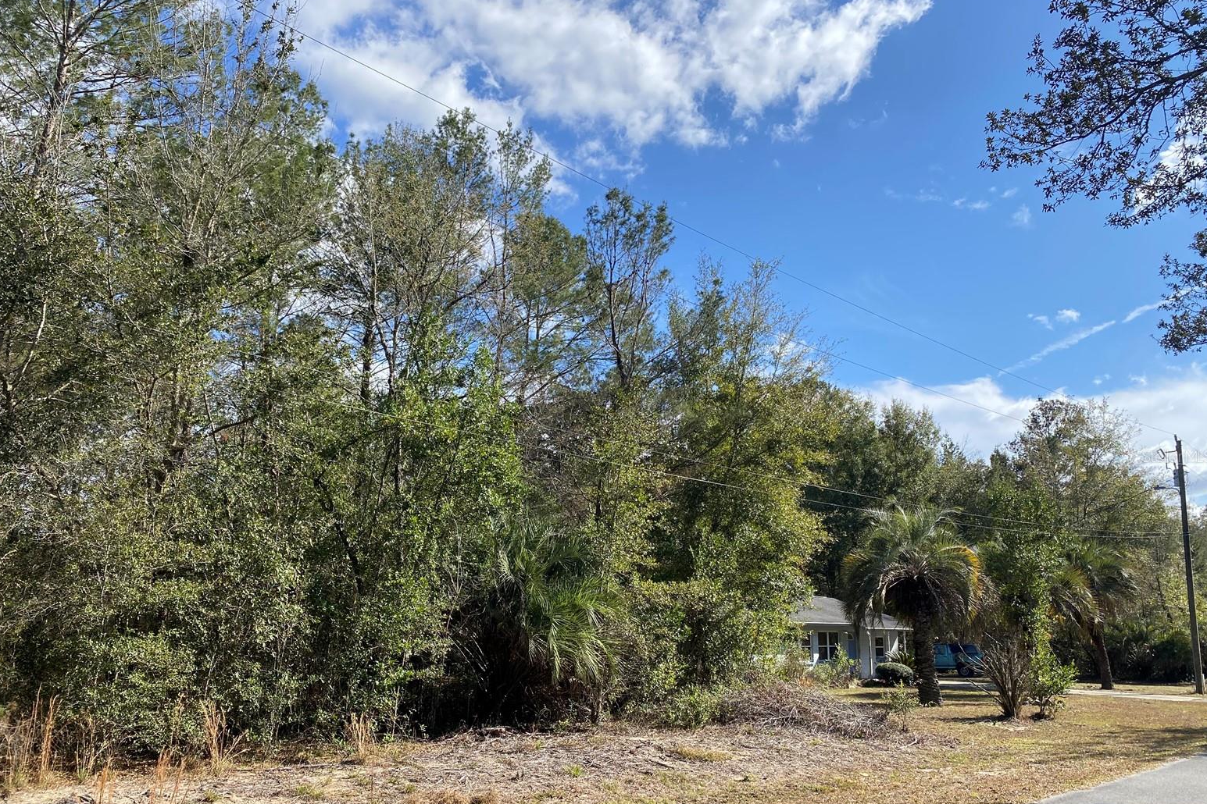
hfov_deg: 65.5
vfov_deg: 46.3
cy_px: 456
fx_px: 939
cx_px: 591
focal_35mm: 28
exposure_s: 1/2066
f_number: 1.8
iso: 32
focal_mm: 4.25
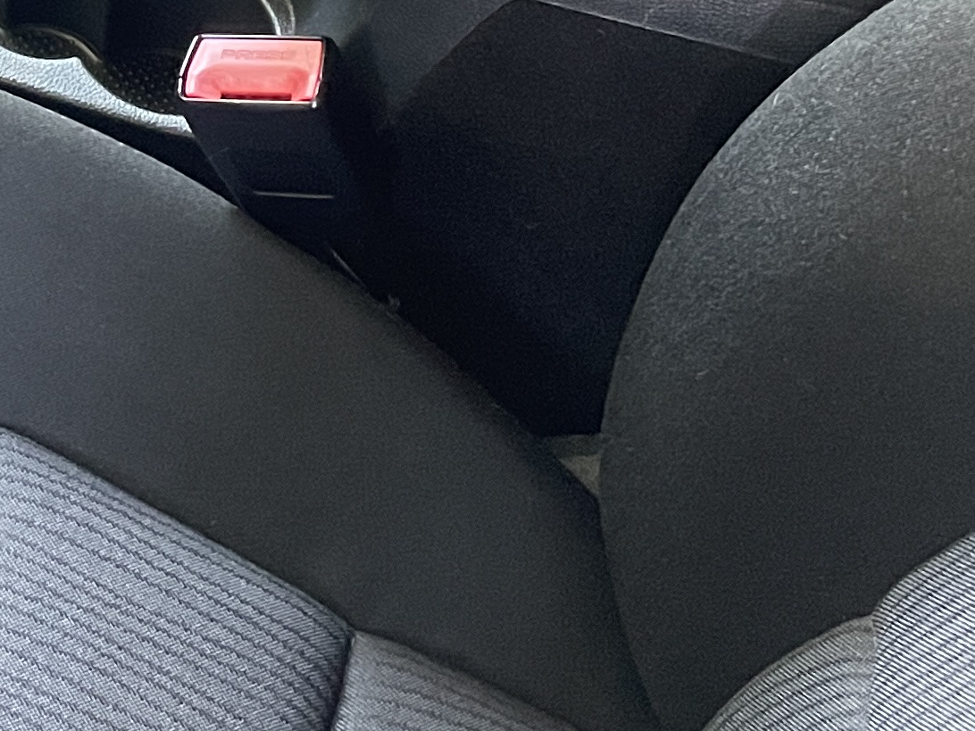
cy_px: -482
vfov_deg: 14.1
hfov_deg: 18.4
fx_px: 2704
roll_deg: +5.5
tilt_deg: -41.9
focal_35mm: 96
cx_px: -437
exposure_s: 1/56
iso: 500
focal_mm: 4.2
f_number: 1.6
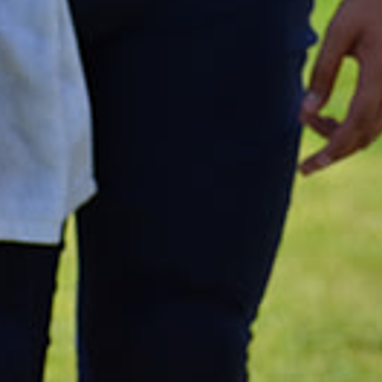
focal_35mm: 755
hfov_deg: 2.3
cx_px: 103
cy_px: -454
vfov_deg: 2.3
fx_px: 9425
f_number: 5.6
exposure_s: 1/2000
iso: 280
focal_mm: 135
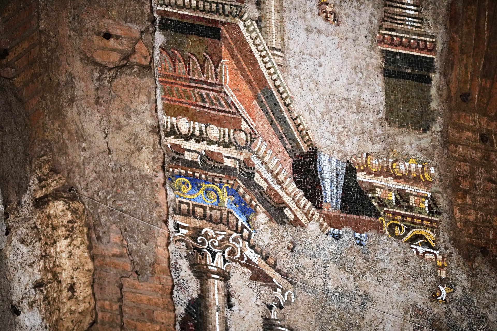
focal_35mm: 200
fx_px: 2761
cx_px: 248
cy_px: 166
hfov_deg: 10.3
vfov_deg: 6.9
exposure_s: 1/200
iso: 2000
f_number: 2.8
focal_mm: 200
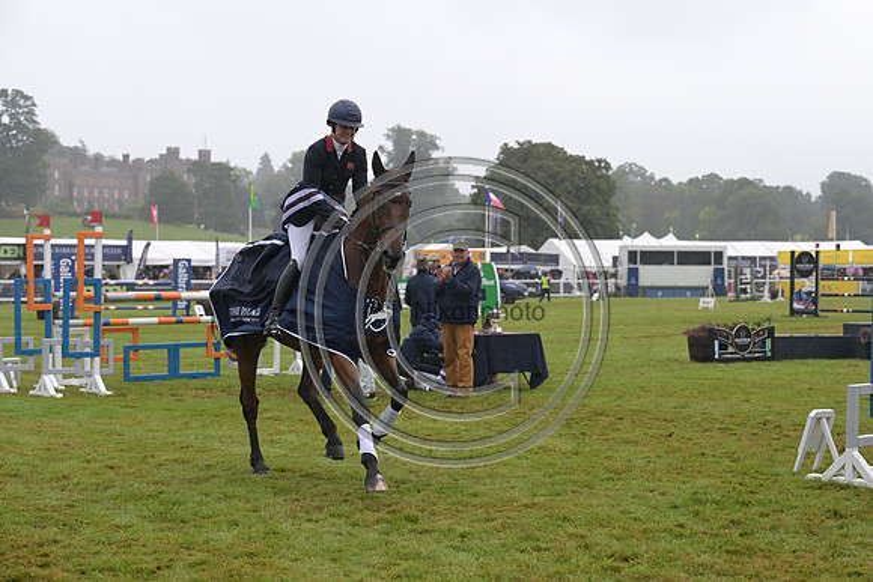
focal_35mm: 70
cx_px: 436
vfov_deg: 19.5
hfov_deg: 28.8
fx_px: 1698
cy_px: 291
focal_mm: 70
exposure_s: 1/800
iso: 640
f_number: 5.6
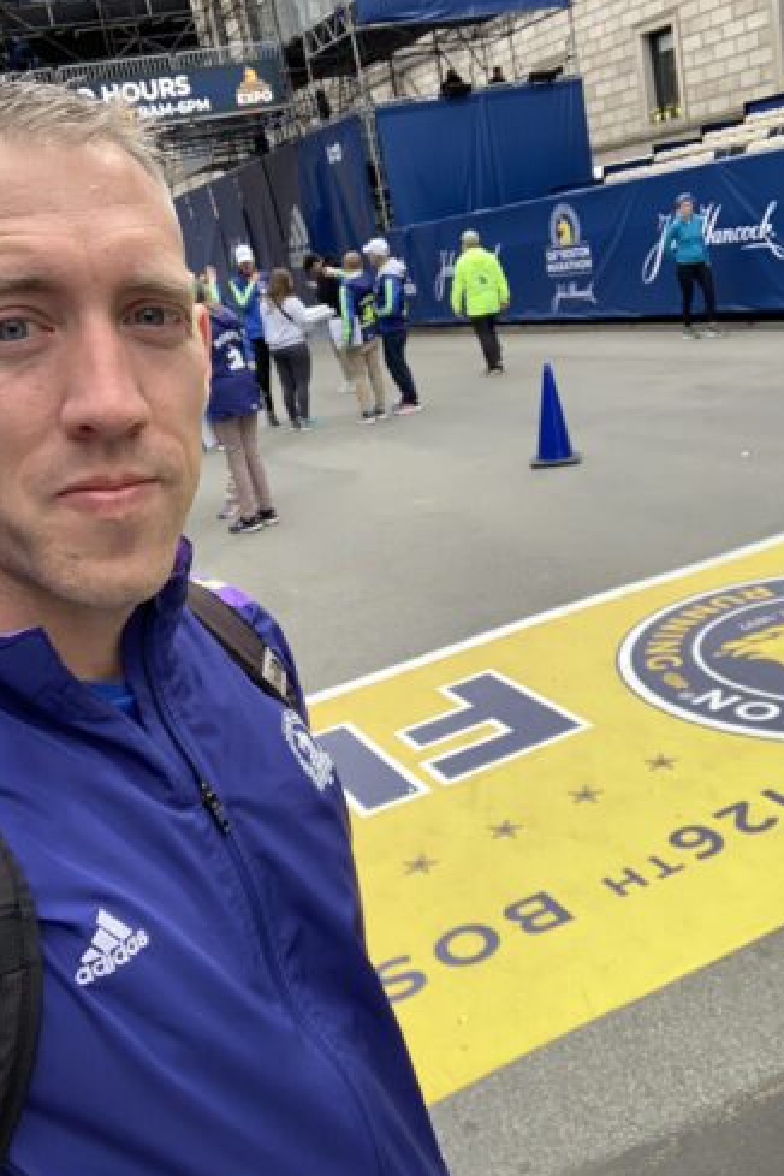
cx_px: 403
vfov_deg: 55.8
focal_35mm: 34
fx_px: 1111
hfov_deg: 38.9
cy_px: 594
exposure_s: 1/201
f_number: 2.2
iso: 16
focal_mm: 2.87
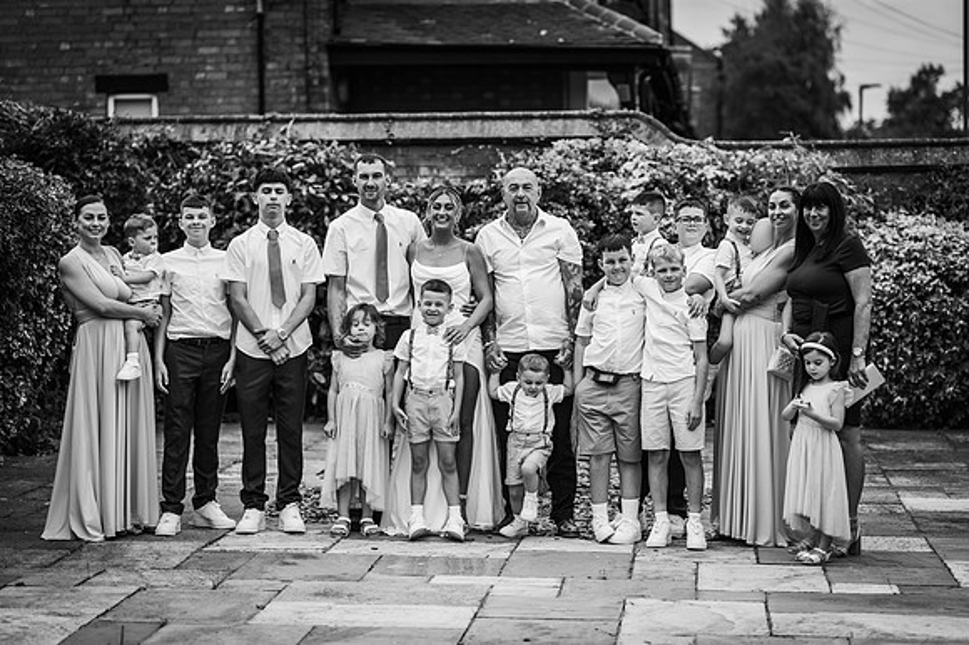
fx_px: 2516
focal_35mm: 94
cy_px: 290
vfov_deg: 14.6
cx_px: 533
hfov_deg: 21.8
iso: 100
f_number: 2.2
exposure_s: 1/1250
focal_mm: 85
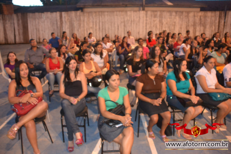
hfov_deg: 61.9
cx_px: 116
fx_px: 192
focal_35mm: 30
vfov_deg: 43.6
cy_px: 77
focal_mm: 20
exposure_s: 1/15
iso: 3200
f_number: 3.5
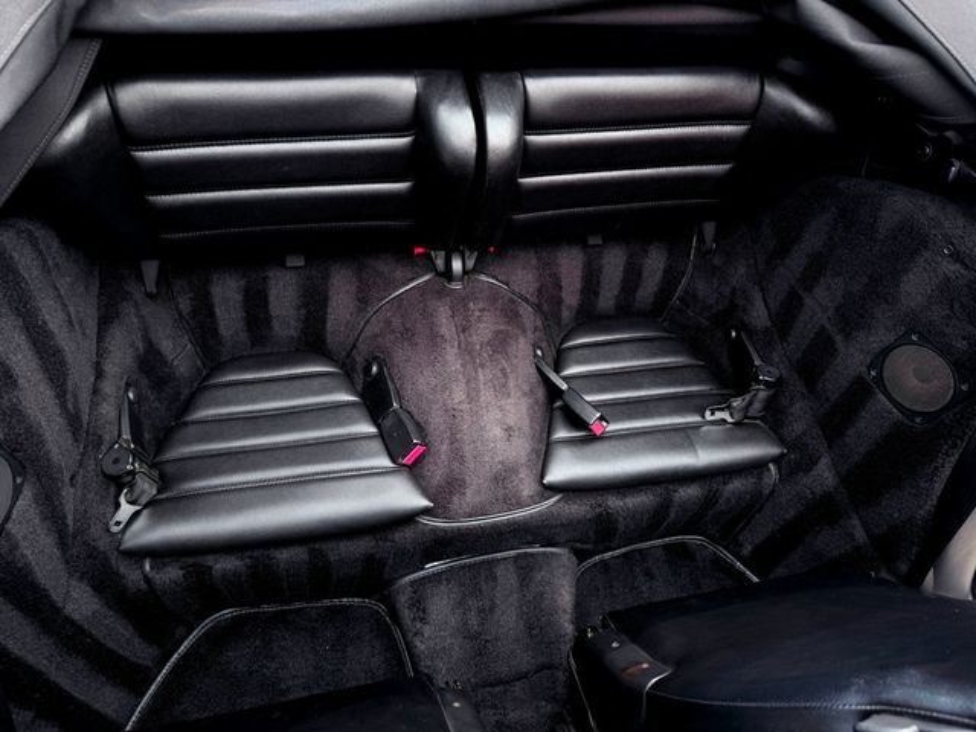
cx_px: 488
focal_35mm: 24
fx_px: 677
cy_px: 366
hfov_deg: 71.6
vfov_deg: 56.8
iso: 100
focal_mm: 6.76
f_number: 1.78
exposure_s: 1/329
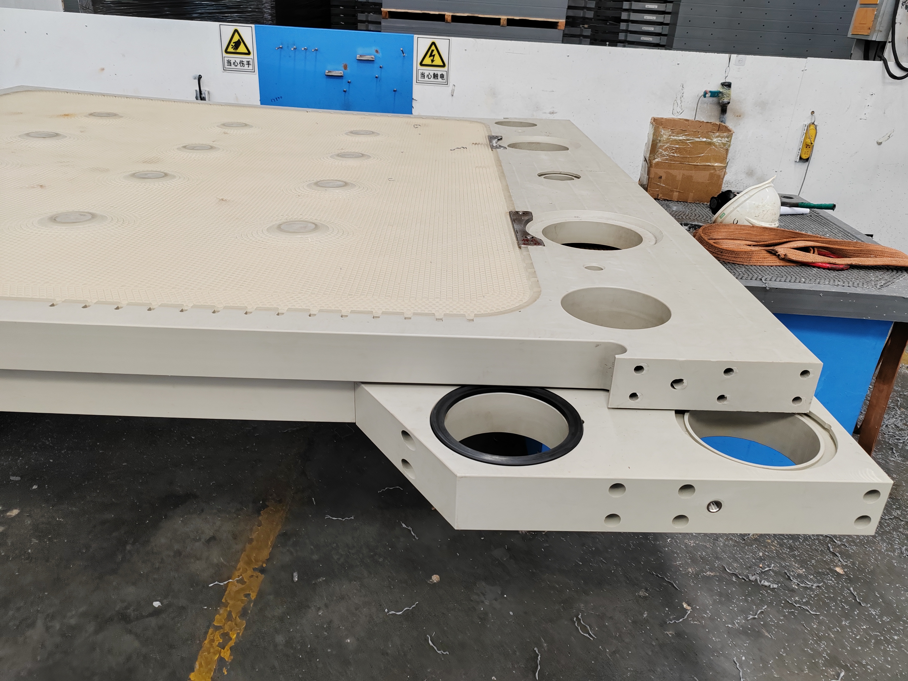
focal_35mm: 27
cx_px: 454
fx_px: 708
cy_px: 340
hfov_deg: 65.3
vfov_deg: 51.4
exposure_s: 1/100
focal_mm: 6.14
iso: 1600
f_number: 1.8
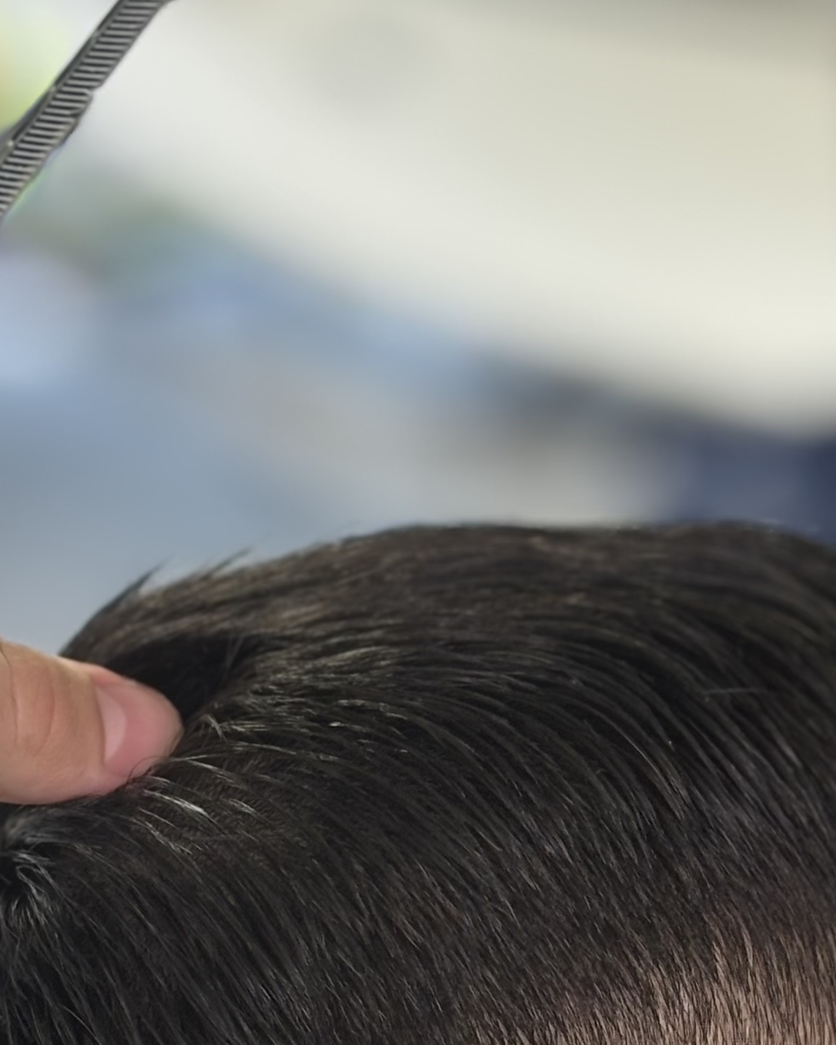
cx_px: 621
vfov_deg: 14.0
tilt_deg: -19.6
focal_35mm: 135
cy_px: 1068
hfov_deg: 11.4
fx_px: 4175
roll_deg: +5.4
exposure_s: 1/60
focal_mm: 5.96
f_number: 1.6
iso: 32
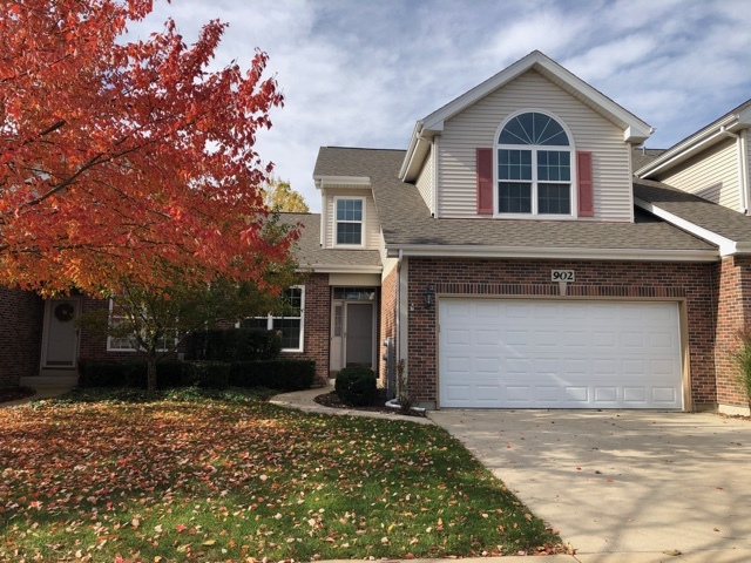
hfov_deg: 63.4
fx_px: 607
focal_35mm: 28
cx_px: 376
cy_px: 282
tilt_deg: +8.1
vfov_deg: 49.7
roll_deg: +0.9
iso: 20
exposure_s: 1/1333
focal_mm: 3.99
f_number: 1.8
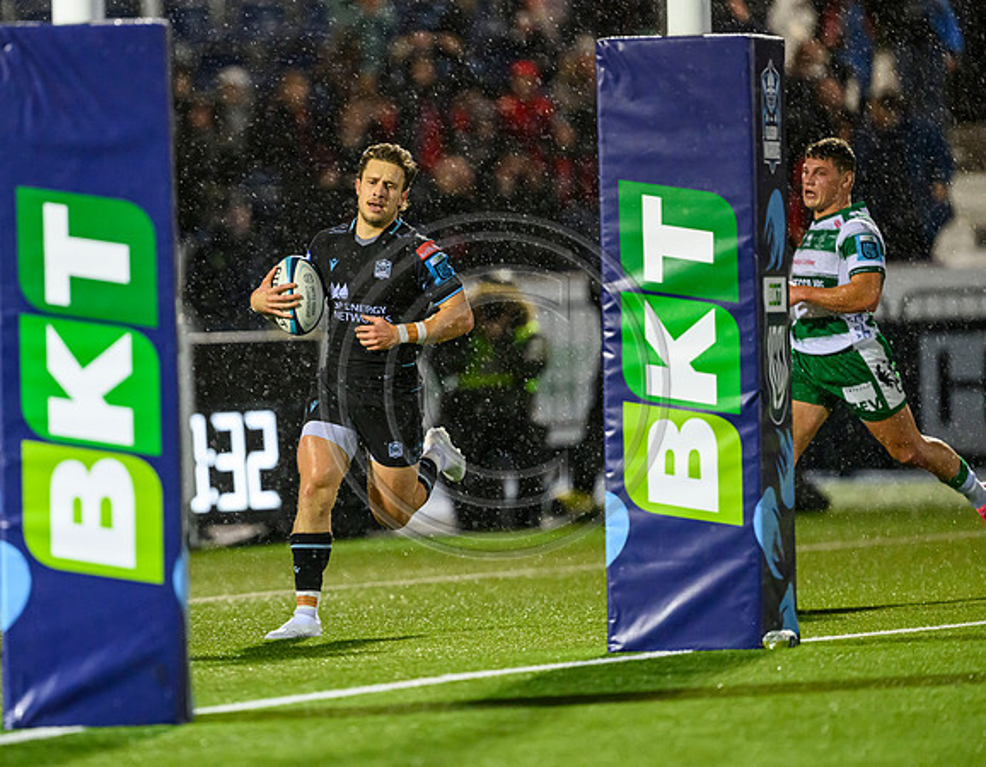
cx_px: 374
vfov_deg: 3.2
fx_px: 13755
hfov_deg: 4.1
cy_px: 406
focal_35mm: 476
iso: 6400
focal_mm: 400
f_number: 3.2
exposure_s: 1/1000
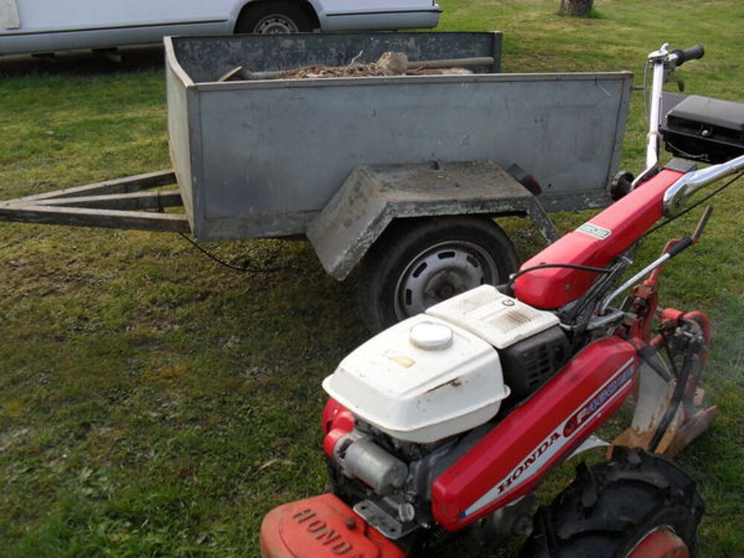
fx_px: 752
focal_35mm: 35
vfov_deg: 40.7
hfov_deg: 52.6
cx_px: 372
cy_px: 279
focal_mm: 6.3
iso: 100
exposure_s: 1/350
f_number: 3.2
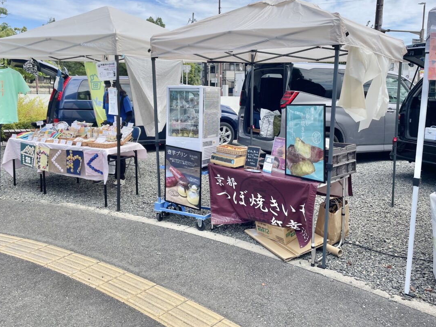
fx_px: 390
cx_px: 222
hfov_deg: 58.4
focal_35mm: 31
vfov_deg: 45.3
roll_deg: +1.2
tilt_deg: -6.6
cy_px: 139
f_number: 1.6
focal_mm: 4.2
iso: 32
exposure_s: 1/2132
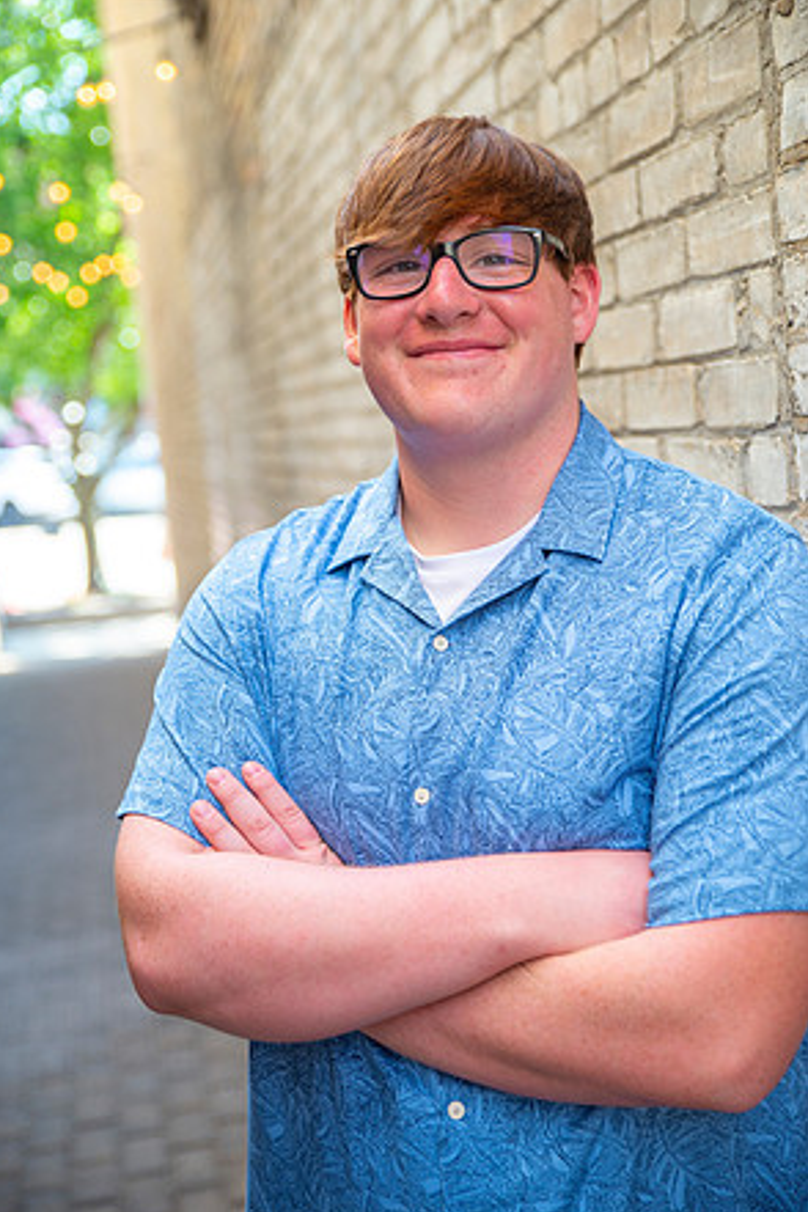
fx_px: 1717
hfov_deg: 26.5
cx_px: 399
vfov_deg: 38.9
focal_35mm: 51
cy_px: 613
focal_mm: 50
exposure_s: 1/160
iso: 160
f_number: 2.8
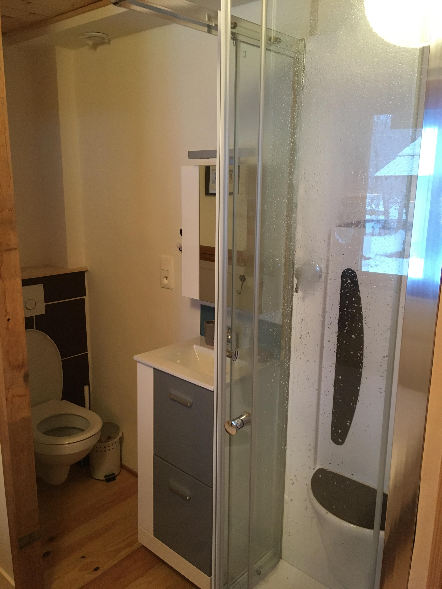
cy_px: 294
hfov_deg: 48.2
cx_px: 221
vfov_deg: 61.7
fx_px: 494
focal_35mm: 29
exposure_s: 1/20
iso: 200
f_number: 2.2
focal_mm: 4.15
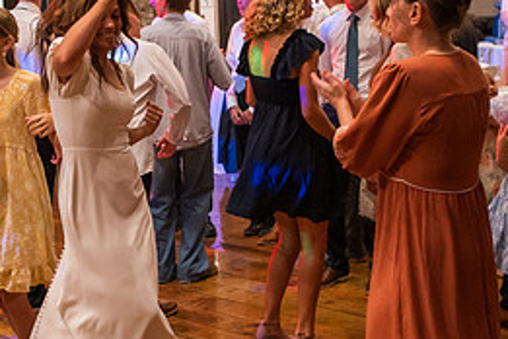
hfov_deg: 29.9
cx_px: 172
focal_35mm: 67
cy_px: 95
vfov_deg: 20.2
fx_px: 945
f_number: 2.8
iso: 6400
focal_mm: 24
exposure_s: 1/200
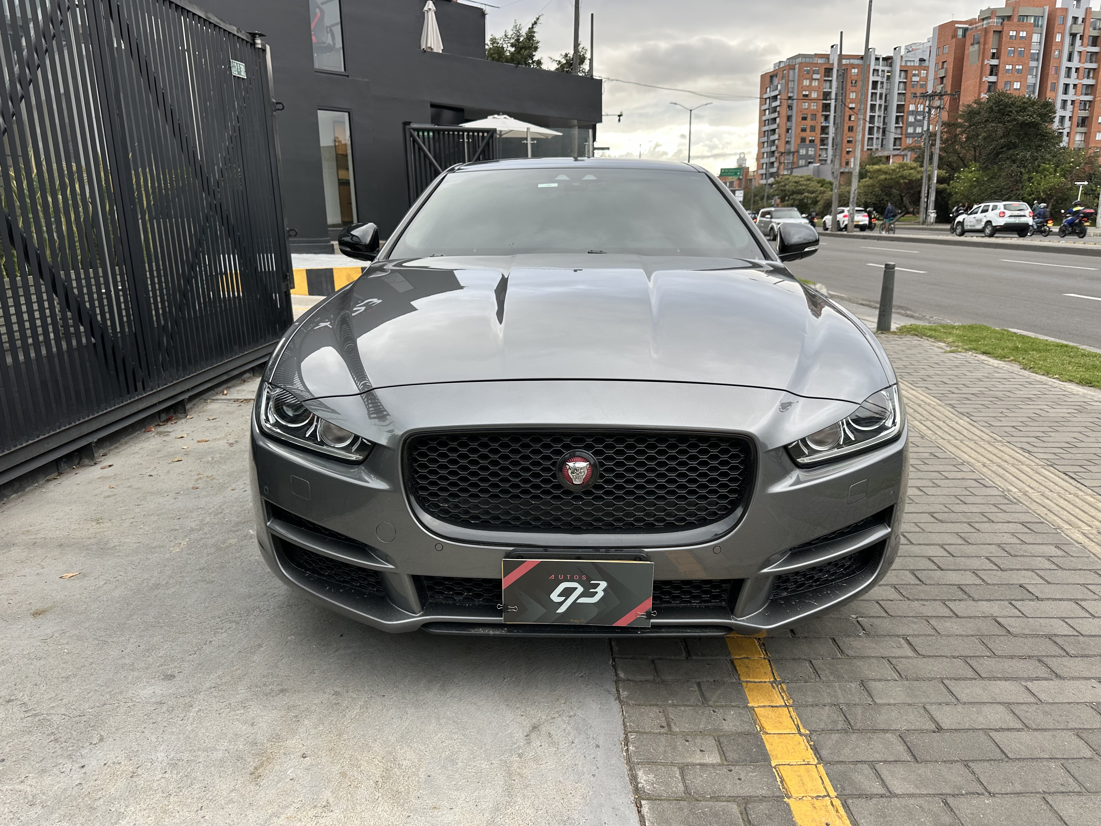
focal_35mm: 24
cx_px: 550
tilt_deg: -14.2
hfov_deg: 71.6
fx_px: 763
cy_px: 413
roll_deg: +1.8
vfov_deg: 56.8
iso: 64
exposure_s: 1/137
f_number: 1.78
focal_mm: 6.86
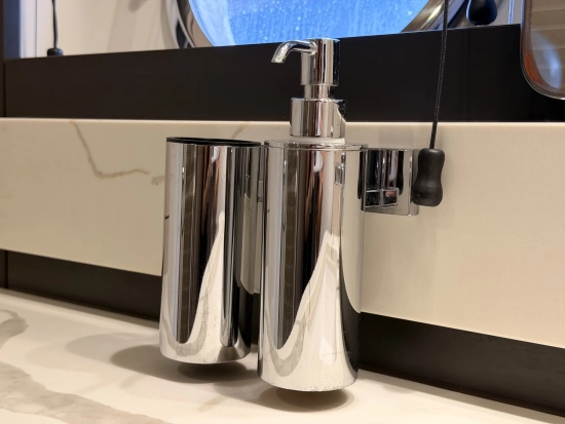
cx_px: 282
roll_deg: +0.0
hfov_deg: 39.6
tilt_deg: -5.5
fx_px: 784
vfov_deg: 30.3
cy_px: 212
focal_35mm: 48
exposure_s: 1/57
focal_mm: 6.76
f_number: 1.78
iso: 100
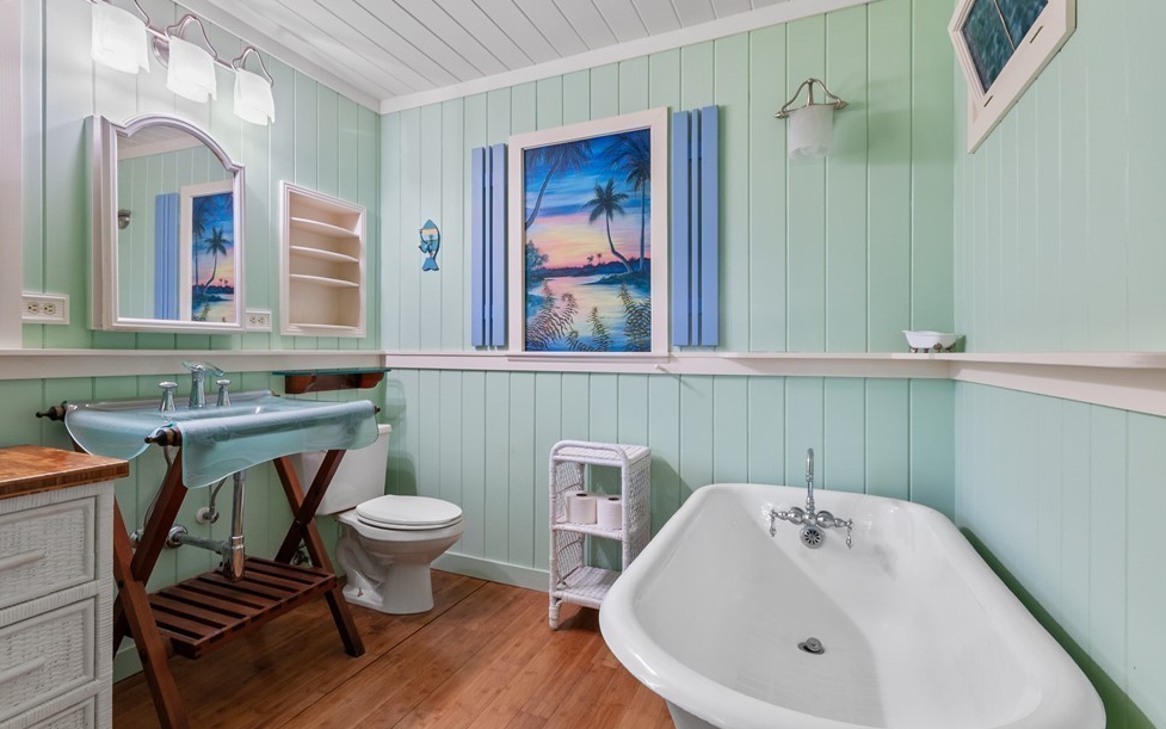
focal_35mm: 17
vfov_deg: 68.0
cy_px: 370
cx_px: 528
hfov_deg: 94.1
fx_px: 540
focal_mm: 10
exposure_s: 1/4
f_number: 8
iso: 200
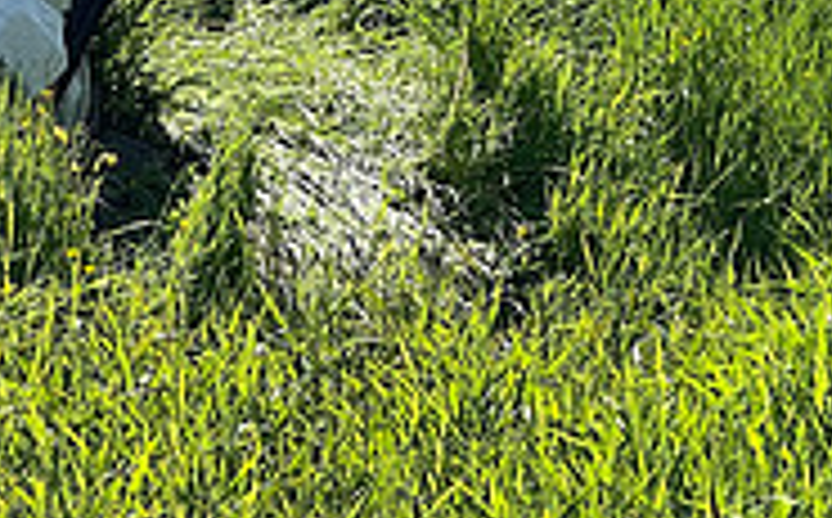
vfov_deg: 6.1
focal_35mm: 213
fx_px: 4822
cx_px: -288
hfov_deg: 9.7
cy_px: -282
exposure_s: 1/1468
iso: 20
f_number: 2.2
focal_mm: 7.5
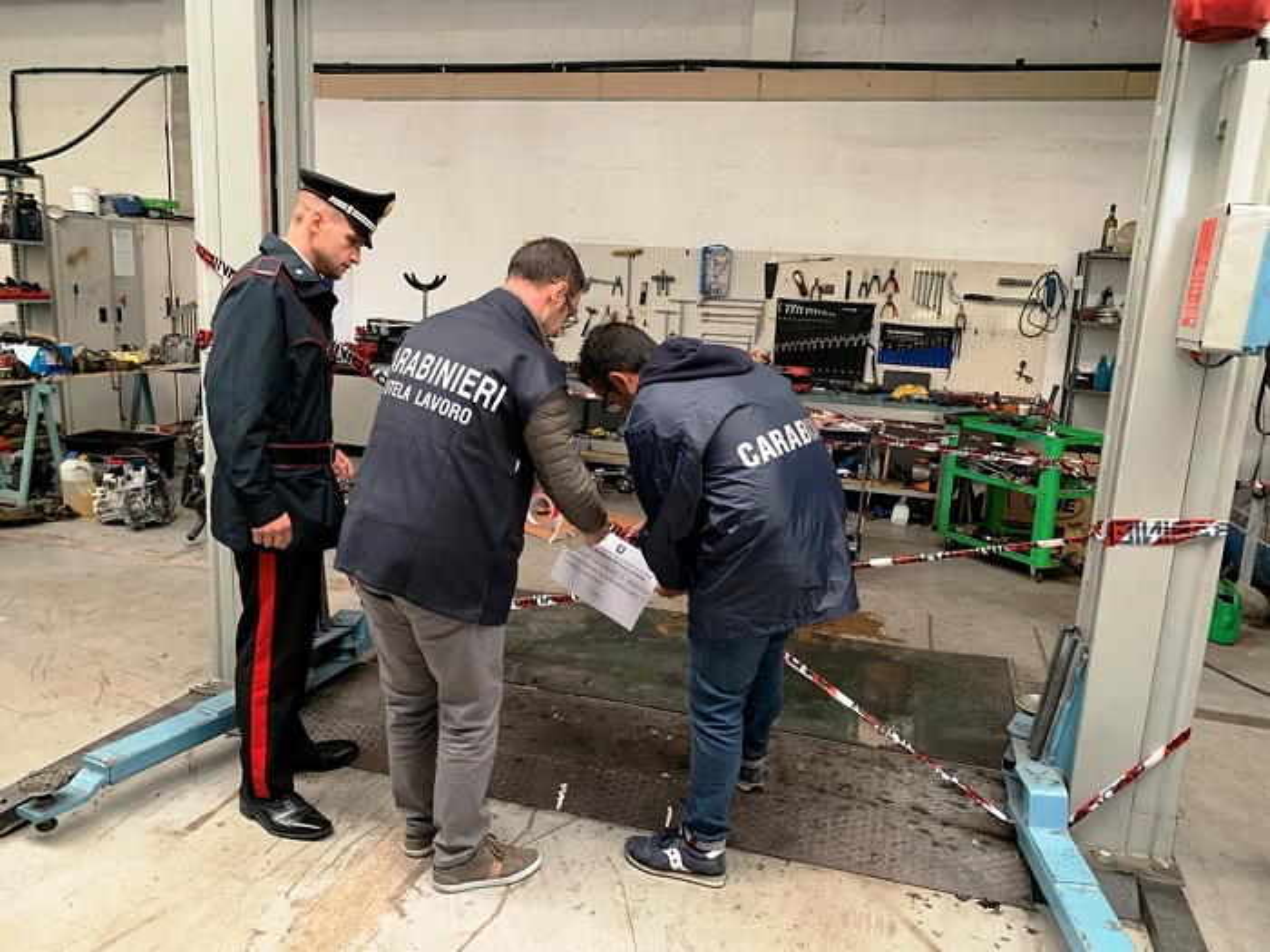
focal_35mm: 26
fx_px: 954
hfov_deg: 67.3
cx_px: 635
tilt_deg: -13.2
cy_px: 476
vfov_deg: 53.1
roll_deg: -2.8
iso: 125
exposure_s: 1/60
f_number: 1.8
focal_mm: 4.25
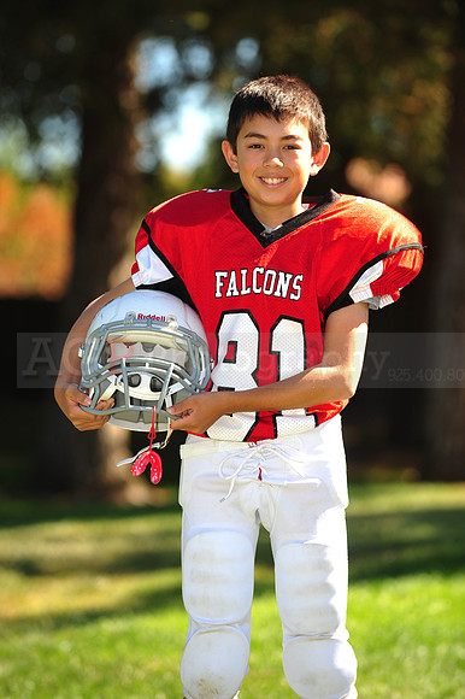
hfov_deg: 6.9
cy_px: 350
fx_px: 3879
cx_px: 232
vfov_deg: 10.3
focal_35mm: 200
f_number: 4.5
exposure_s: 1/250
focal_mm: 200
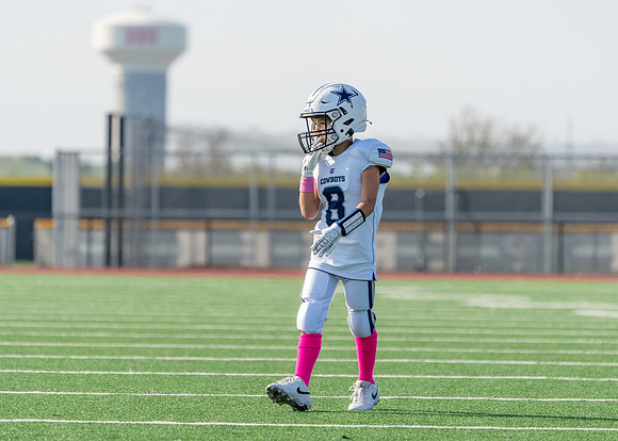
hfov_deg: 5.7
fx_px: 6173
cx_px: 303
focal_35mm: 352
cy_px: 241
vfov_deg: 4.1
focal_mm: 282
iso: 200
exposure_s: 1/1000
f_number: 5.6
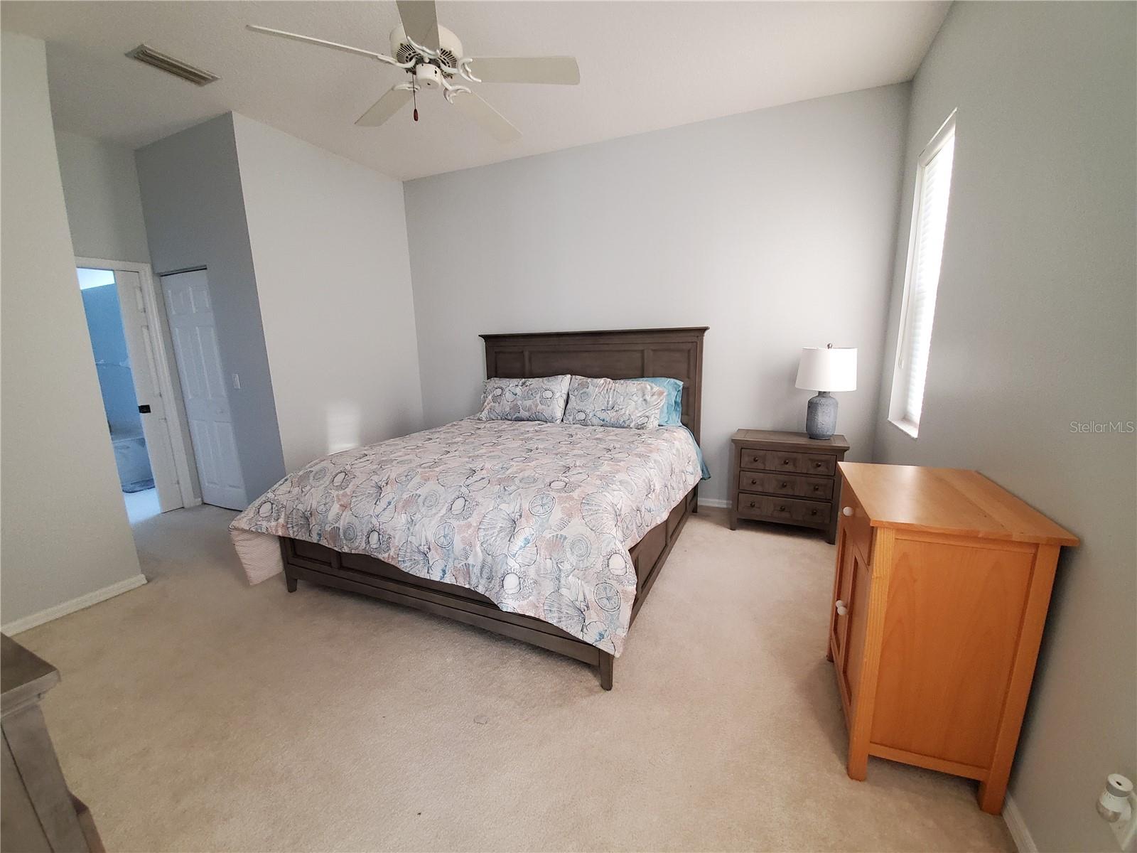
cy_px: 426
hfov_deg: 106.2
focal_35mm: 13
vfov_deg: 89.9
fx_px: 427
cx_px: 568
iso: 500
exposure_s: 1/60
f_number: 2.2
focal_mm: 1.8
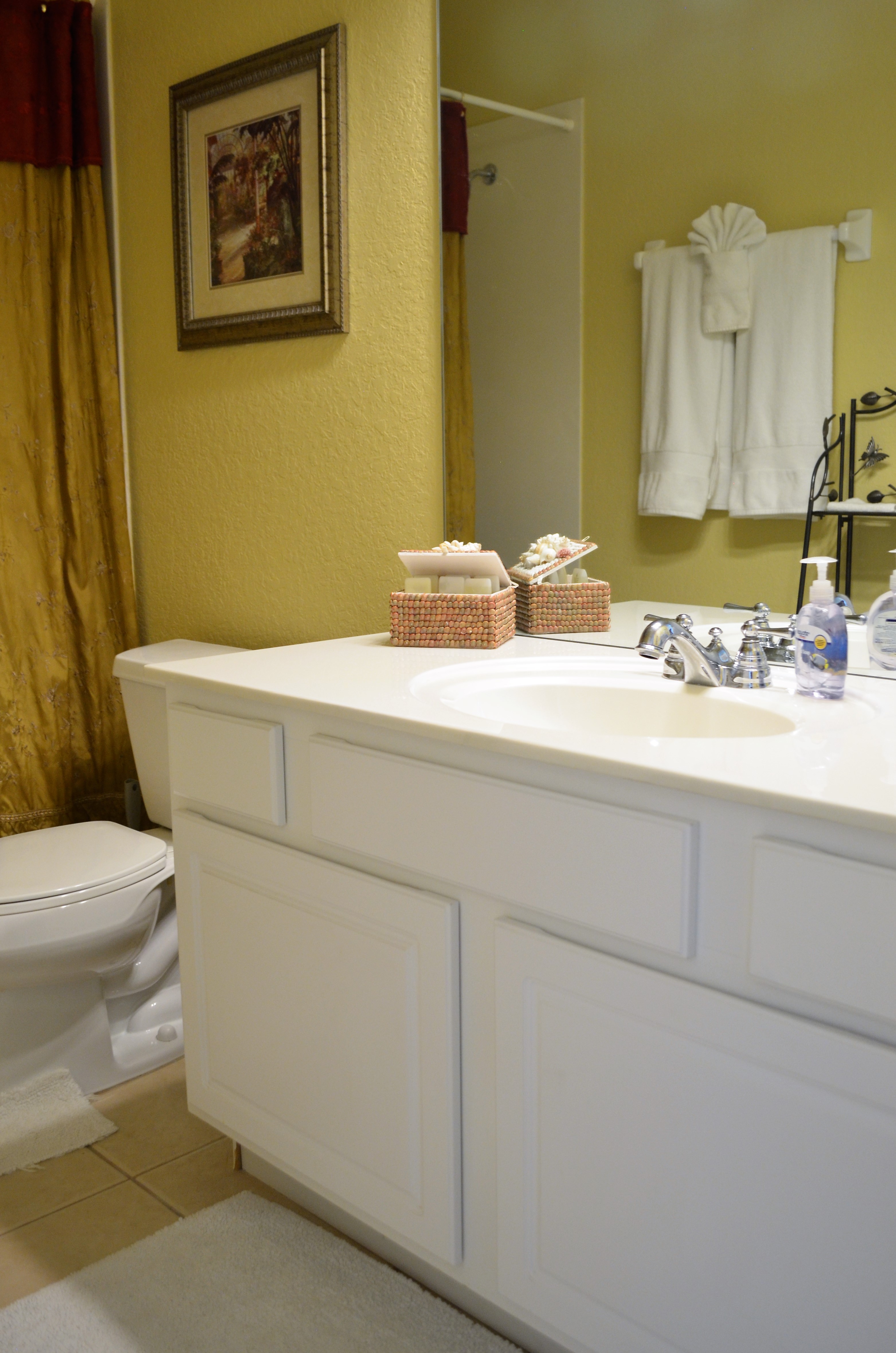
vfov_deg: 57.3
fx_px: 1237
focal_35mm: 33
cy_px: 676
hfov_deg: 39.8
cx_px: 448
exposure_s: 1/60
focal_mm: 22
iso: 800
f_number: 4
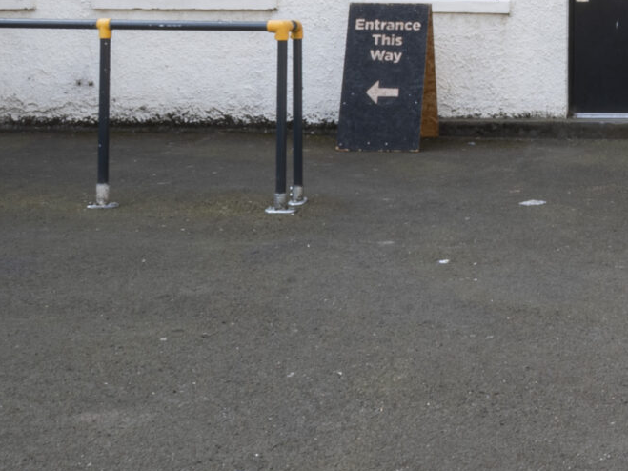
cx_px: 676
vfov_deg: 24.0
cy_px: -77
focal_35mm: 56
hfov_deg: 30.9
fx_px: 1016
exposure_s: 1/5
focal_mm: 10
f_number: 22
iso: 100
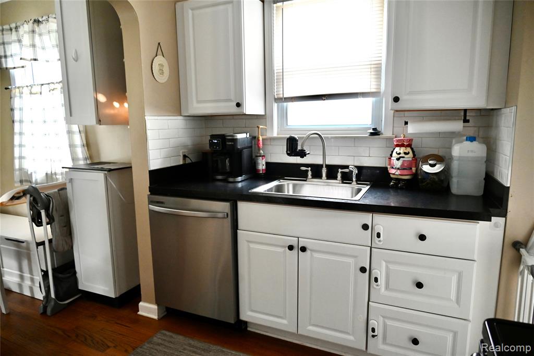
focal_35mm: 24
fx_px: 356
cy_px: 178
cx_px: 267
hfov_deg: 73.7
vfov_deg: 53.1
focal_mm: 24
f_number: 4
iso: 2200
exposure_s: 1/125
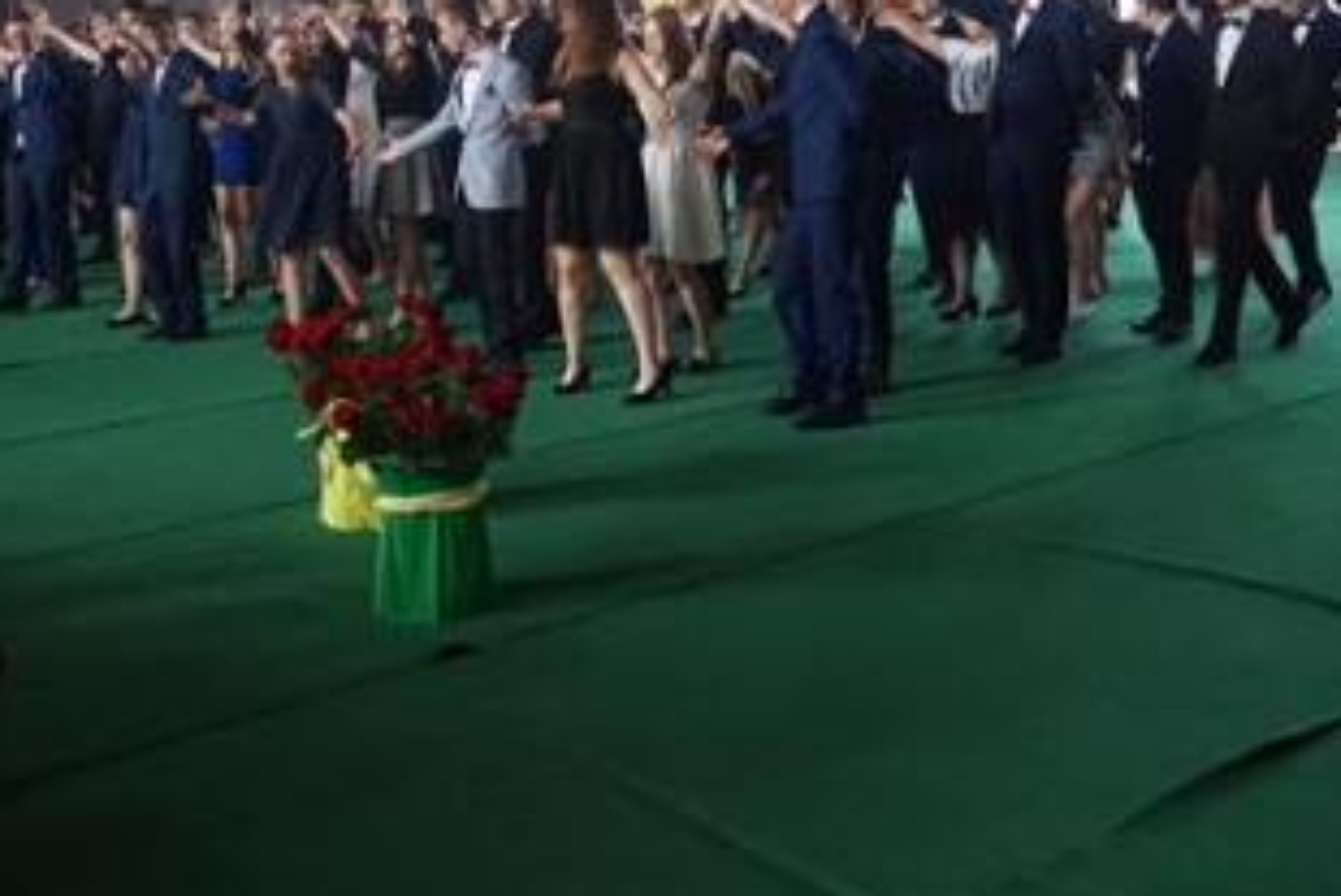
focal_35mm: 56
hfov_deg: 35.7
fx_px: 2083
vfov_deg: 24.1
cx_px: 619
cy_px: 290
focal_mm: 21
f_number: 4
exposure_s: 1/160
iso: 2500
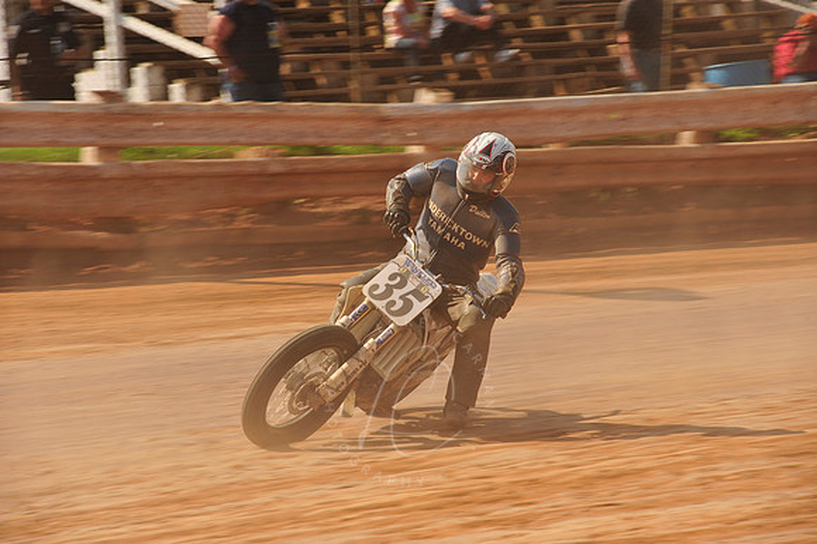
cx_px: 408
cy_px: 272
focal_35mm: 200
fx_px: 4536
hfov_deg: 10.3
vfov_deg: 6.9
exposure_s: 1/400
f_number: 10
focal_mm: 200
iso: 200
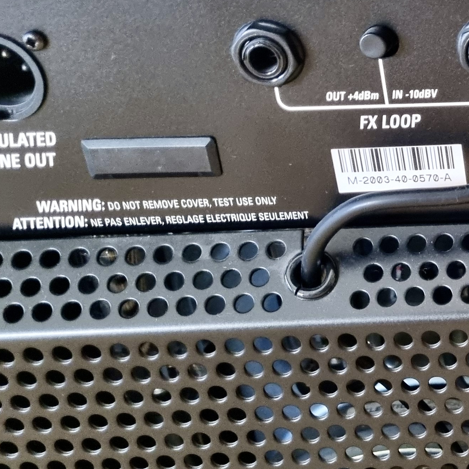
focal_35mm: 70
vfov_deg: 24.7
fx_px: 1073
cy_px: 243
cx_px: 710
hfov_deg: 20.8
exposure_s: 1/33
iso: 640
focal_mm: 5.4
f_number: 1.8
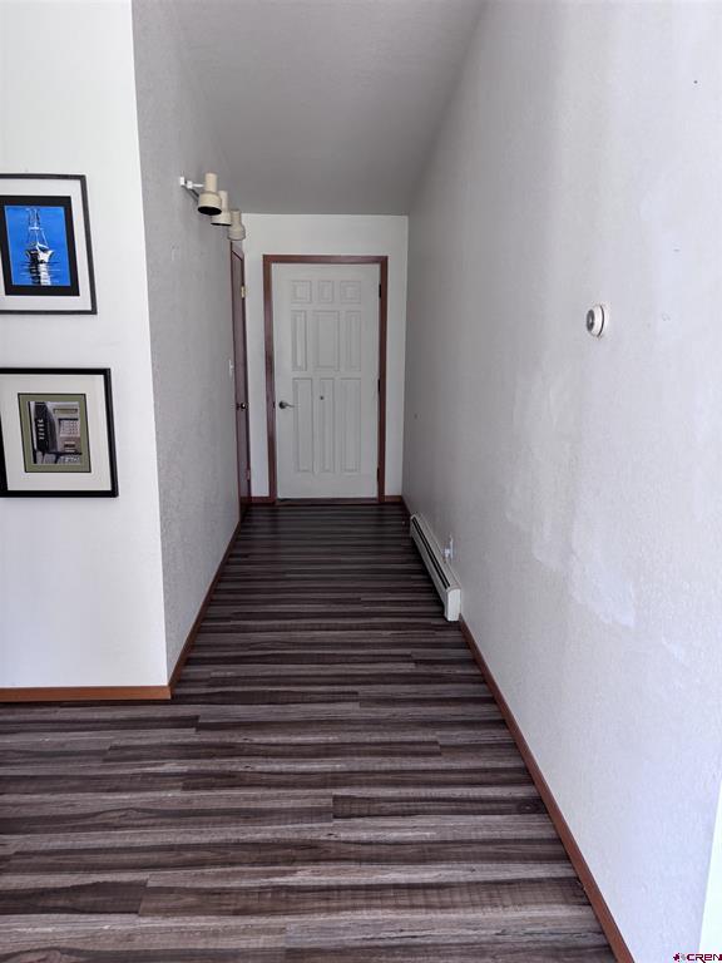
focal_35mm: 26
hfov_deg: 53.1
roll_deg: +1.2
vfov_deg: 67.3
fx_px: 723
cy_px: 482
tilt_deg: -11.6
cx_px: 361
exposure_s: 1/77
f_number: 1.6
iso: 125
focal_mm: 5.96
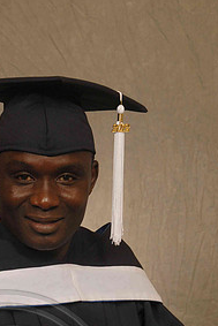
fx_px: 1125
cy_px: 253
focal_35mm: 124
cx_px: 55
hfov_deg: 11.0
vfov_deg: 16.4
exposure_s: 1/125
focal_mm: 52
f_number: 7.1
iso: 200
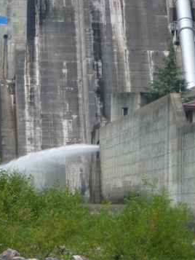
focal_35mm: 230
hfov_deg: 6.5
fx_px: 1726
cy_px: 130
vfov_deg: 8.6
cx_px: 42
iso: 100
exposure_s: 1/160
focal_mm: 22.8
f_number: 5.9
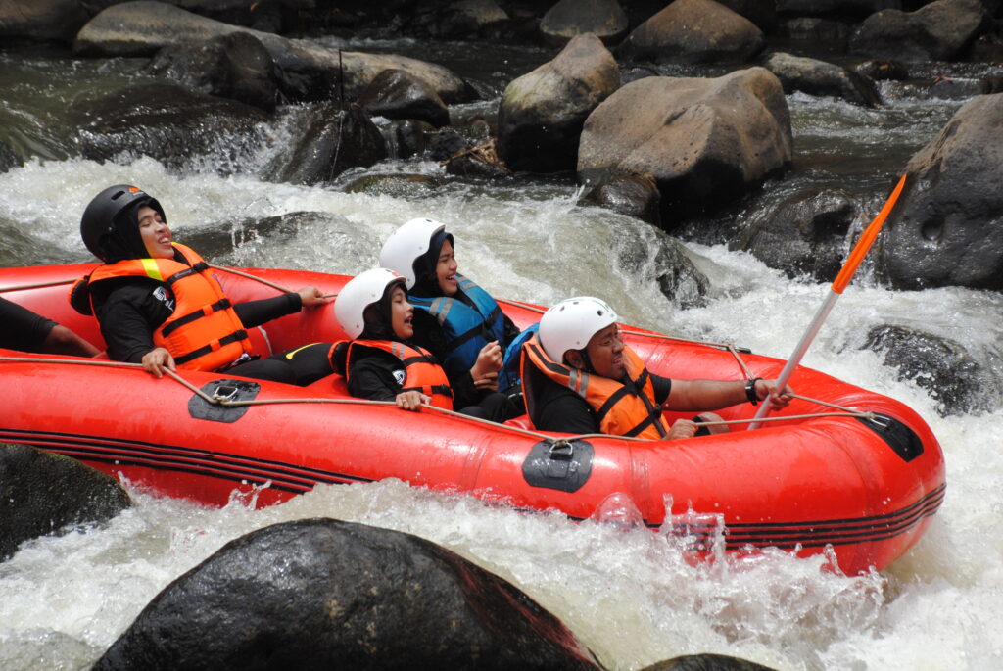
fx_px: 2928
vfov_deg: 13.1
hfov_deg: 19.4
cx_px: 502
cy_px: 336
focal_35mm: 105
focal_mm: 70
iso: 400
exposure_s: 1/800
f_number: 9
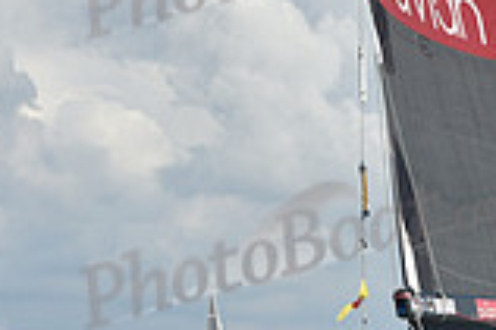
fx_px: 3537
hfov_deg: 7.9
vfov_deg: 5.3
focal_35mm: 257
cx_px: 687
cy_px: 366
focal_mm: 70
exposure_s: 1/1250
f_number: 8
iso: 250
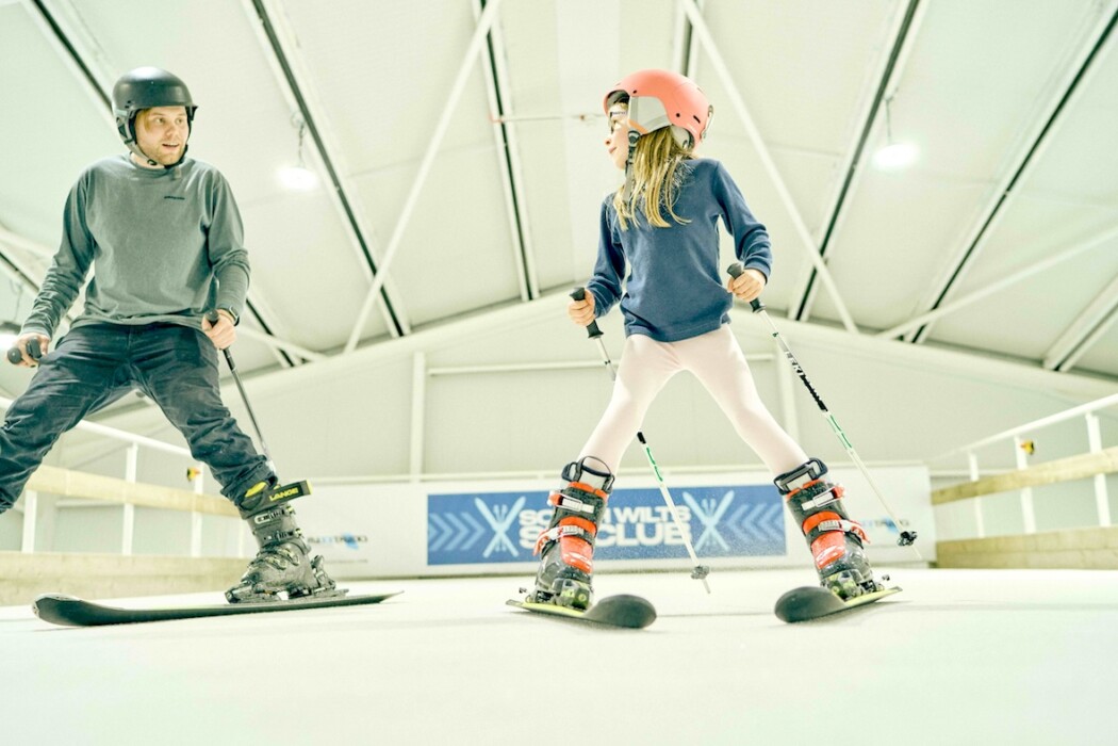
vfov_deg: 37.9
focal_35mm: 35
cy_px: 373
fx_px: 1087
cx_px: 559
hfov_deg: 54.4
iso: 800
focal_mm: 35
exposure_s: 1/250
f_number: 2.5
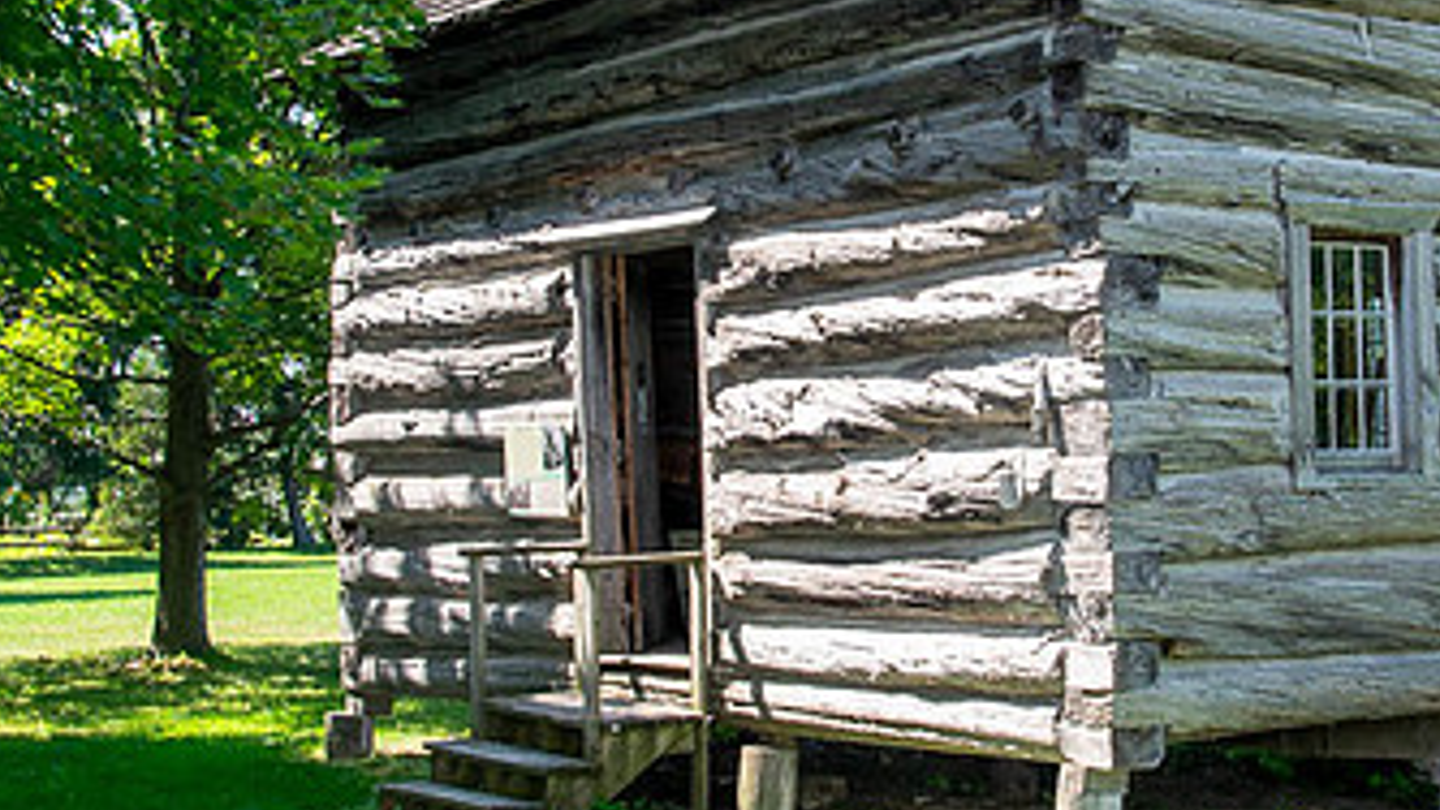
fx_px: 2941
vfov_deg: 15.6
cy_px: 213
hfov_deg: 27.4
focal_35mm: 77
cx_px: 903
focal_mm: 26
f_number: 11
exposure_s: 1/80
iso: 200
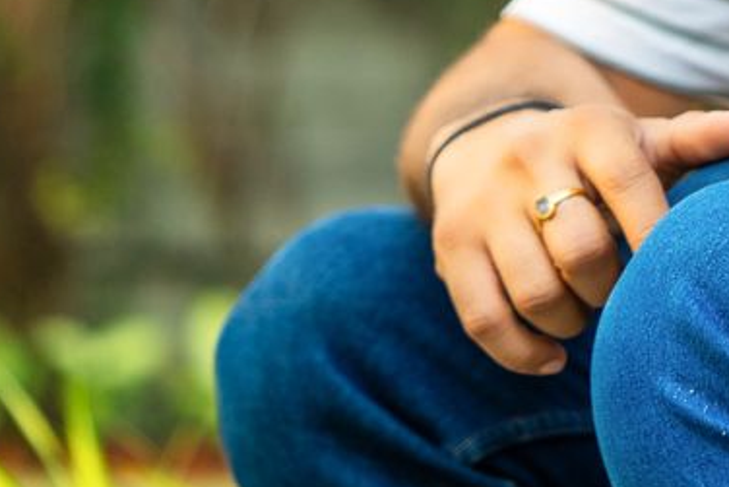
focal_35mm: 298
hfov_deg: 6.7
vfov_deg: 4.5
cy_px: -515
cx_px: 1340
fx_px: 6036
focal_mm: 70
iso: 160
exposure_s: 1/160
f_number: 2.8
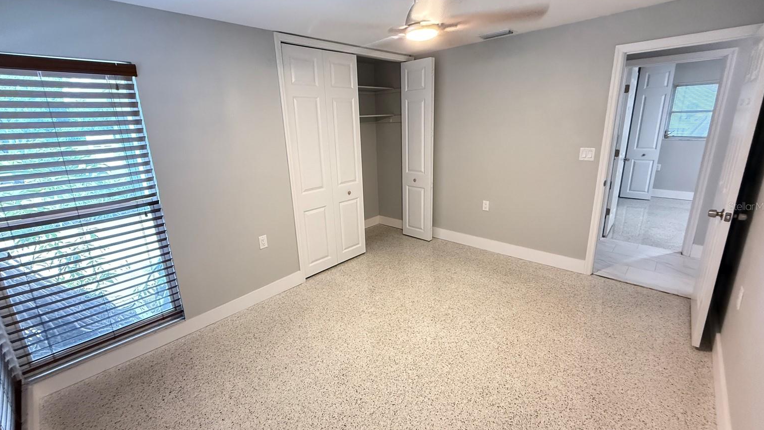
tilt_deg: -14.3
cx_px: 375
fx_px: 324
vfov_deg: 67.1
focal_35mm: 16
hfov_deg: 99.4
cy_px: 206
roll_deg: +2.0
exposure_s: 1/60
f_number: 2.2
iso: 640
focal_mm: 2.22
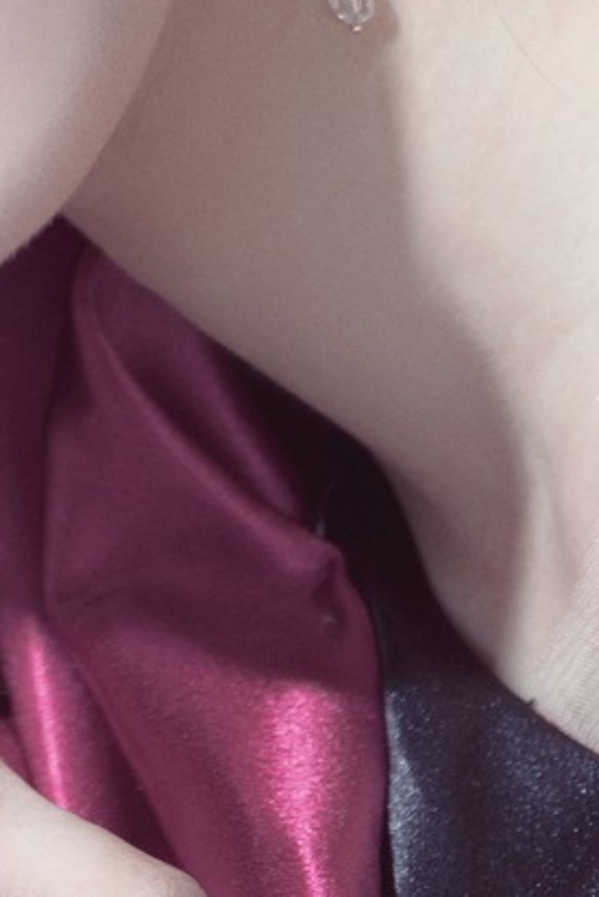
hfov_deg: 1.1
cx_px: -418
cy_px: -1639
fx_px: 31793
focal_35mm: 1275
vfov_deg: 1.6
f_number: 4.5
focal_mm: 175
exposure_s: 1/160
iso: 100
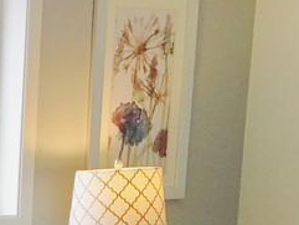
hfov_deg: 14.3
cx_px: -223
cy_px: 387
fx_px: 1063
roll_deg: -0.3
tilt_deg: -10.2
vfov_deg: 11.3
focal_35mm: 123
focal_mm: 4.15
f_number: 2.2
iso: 40
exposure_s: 1/60
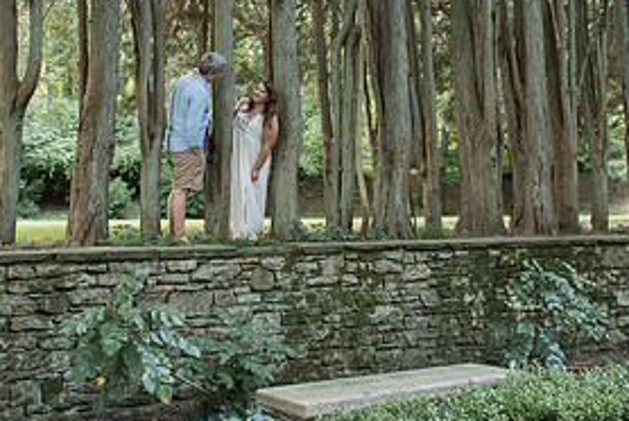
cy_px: 44
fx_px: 875
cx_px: 256
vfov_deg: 26.2
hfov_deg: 39.4
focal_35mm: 50
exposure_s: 1/60
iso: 800
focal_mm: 24
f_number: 3.5
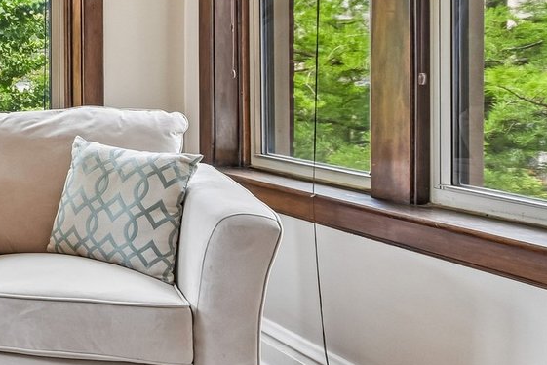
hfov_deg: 29.0
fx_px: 790
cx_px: -205
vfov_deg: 25.4
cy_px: 61
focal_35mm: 52
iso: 400
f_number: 8
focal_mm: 12
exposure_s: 1/100
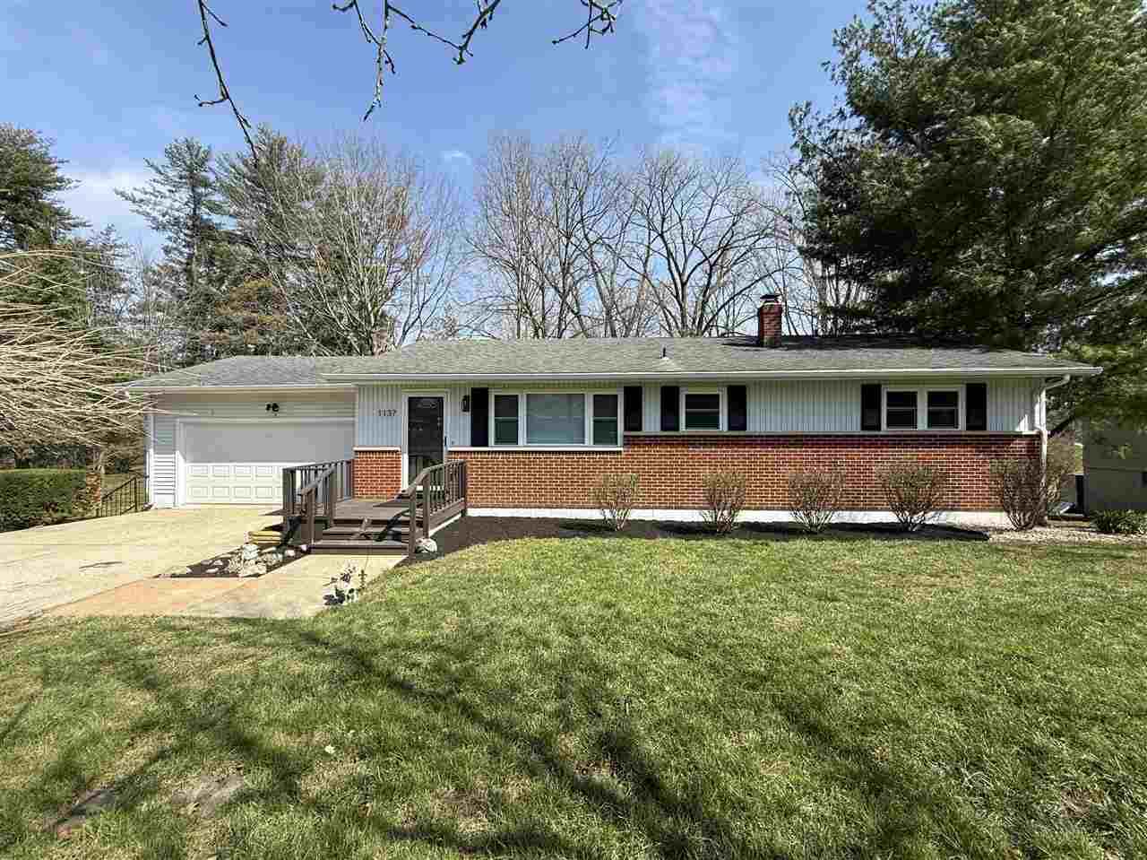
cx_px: 574
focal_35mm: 14
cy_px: 430
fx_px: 464
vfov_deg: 85.6
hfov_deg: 102.1
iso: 50
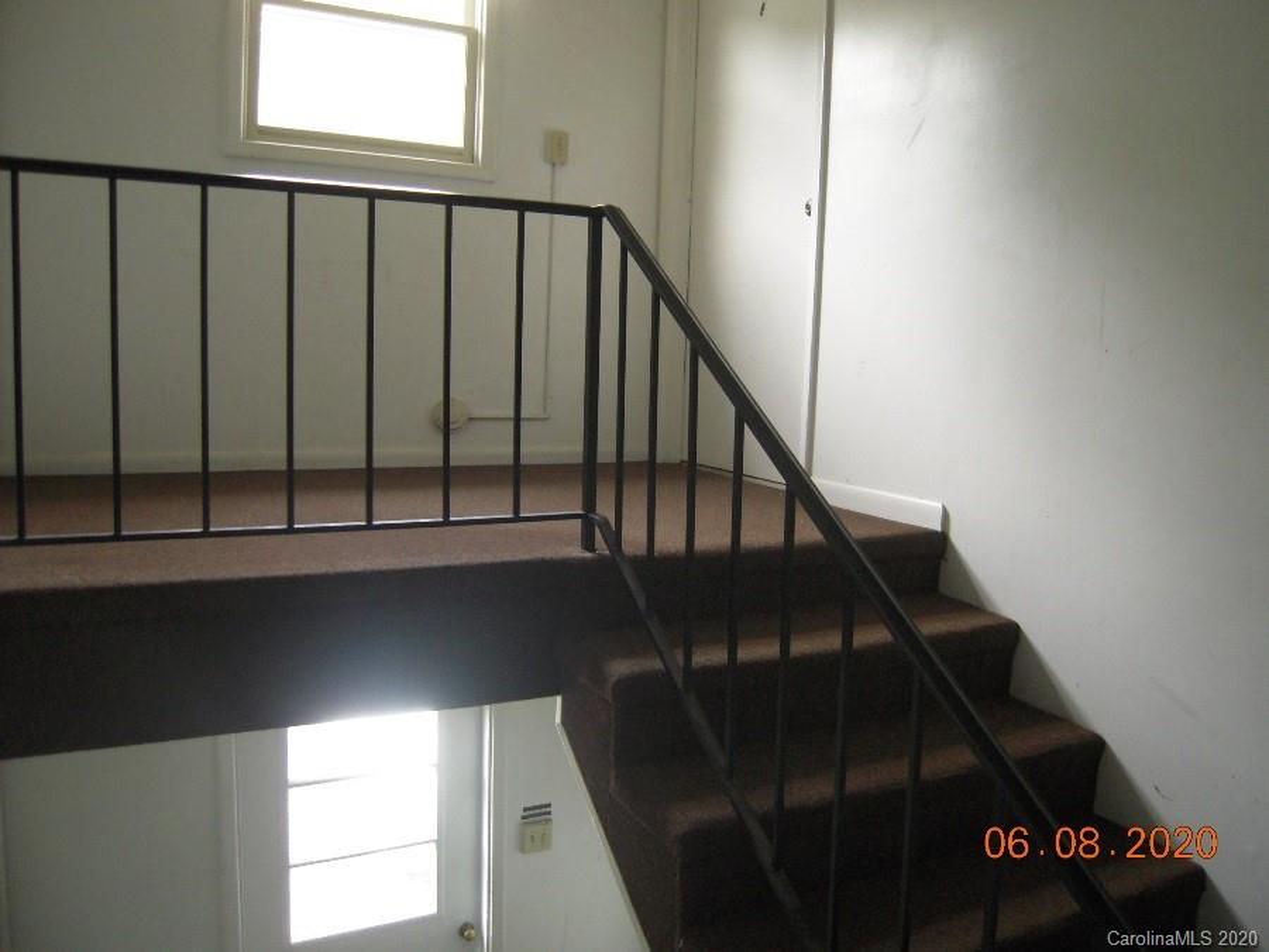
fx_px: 1026
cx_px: 634
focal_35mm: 28
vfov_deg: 49.7
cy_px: 476
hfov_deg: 63.4
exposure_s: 1/30
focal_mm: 5
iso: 500
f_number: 2.7
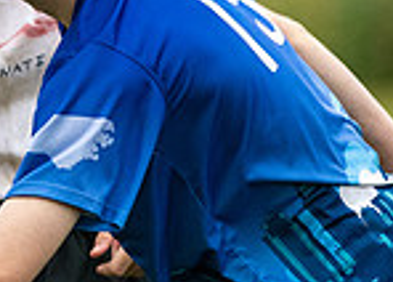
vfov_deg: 0.8
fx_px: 20645
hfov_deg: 1.1
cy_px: 11
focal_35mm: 1848
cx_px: 88
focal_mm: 300
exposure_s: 1/2000
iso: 1600
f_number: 4
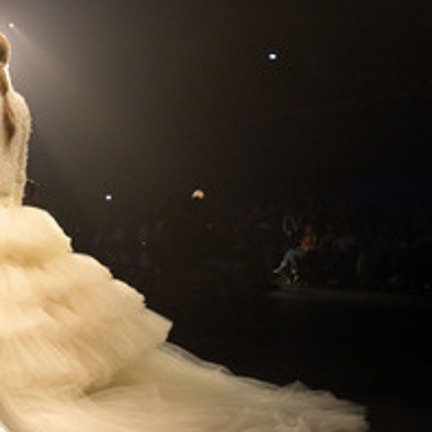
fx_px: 847
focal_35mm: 60
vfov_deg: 28.6
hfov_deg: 26.5
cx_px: -38
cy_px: 244
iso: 8000
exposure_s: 1/640
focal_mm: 31
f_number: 5.6
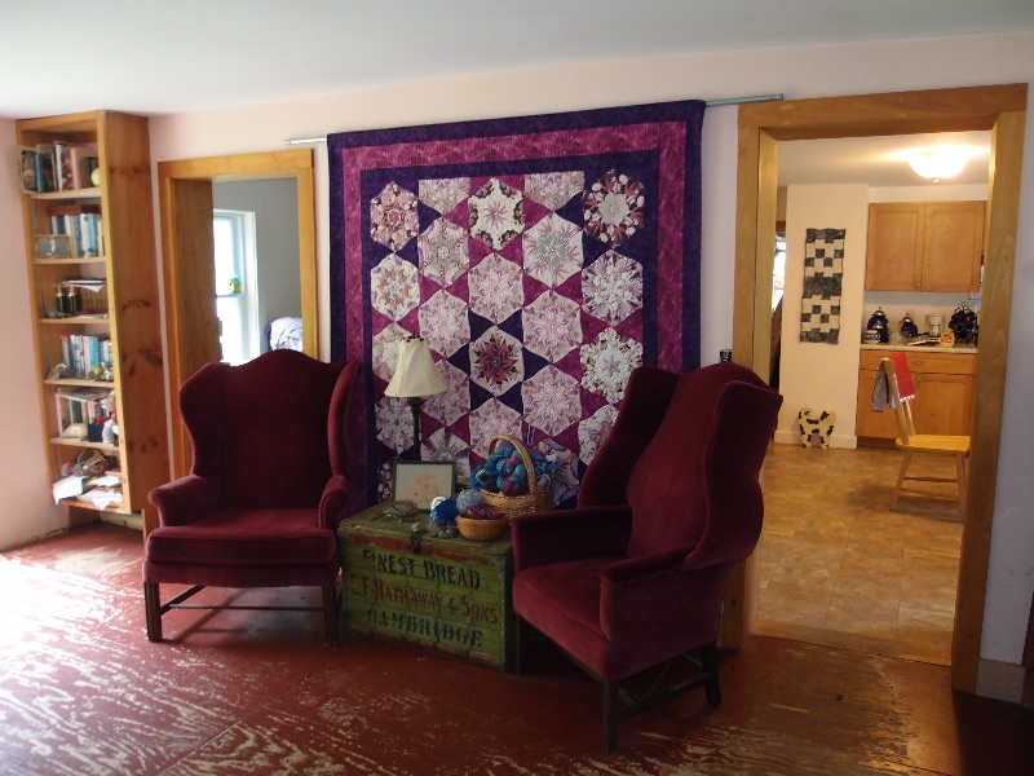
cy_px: 388
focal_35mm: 28
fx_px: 836
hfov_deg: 63.4
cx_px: 517
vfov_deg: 49.7
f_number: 1.8
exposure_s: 1/30
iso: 200
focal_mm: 6
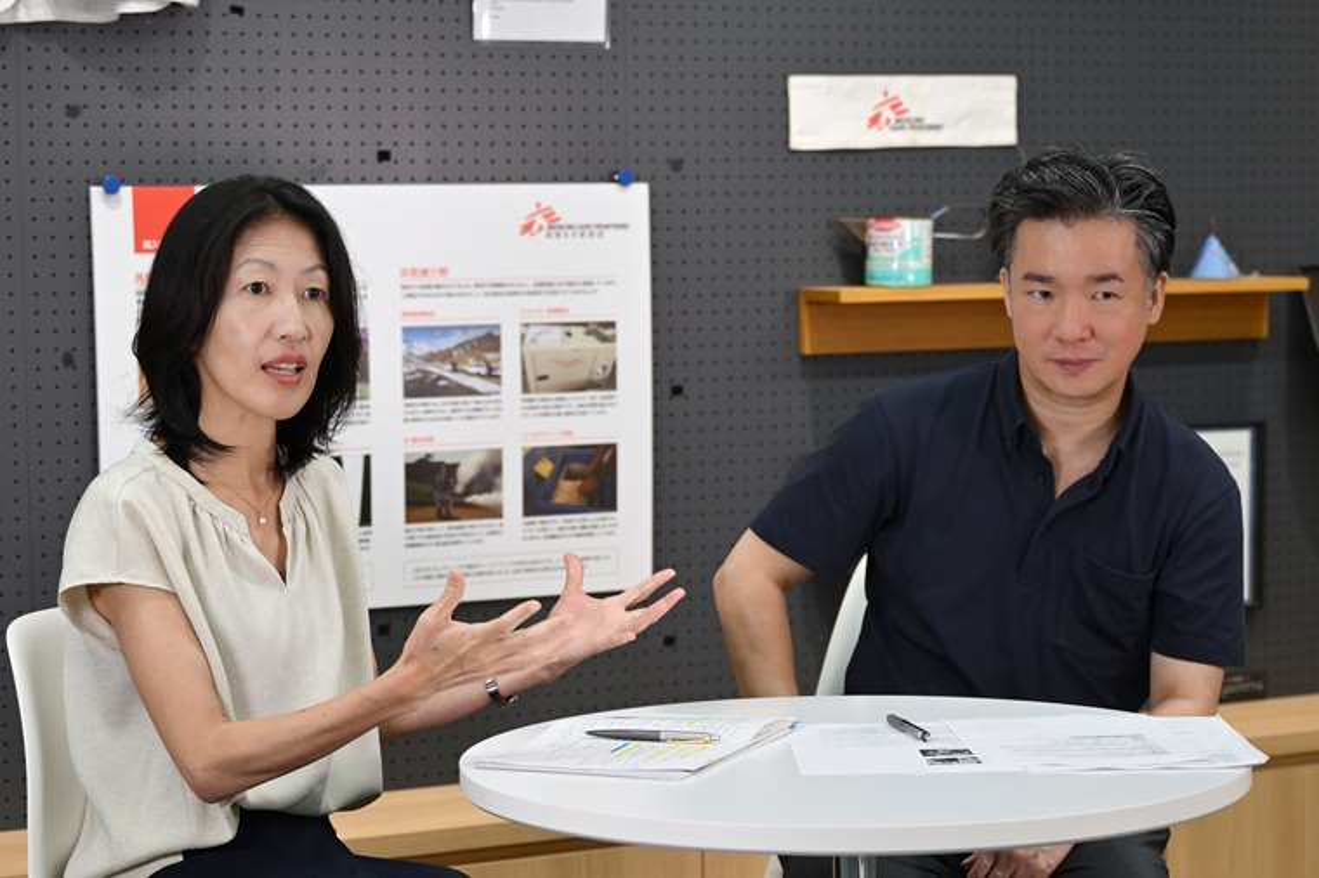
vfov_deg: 16.2
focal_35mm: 84
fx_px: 3076
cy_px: 439
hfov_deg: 24.2
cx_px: 660
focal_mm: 56
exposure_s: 1/320
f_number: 3.5
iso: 800
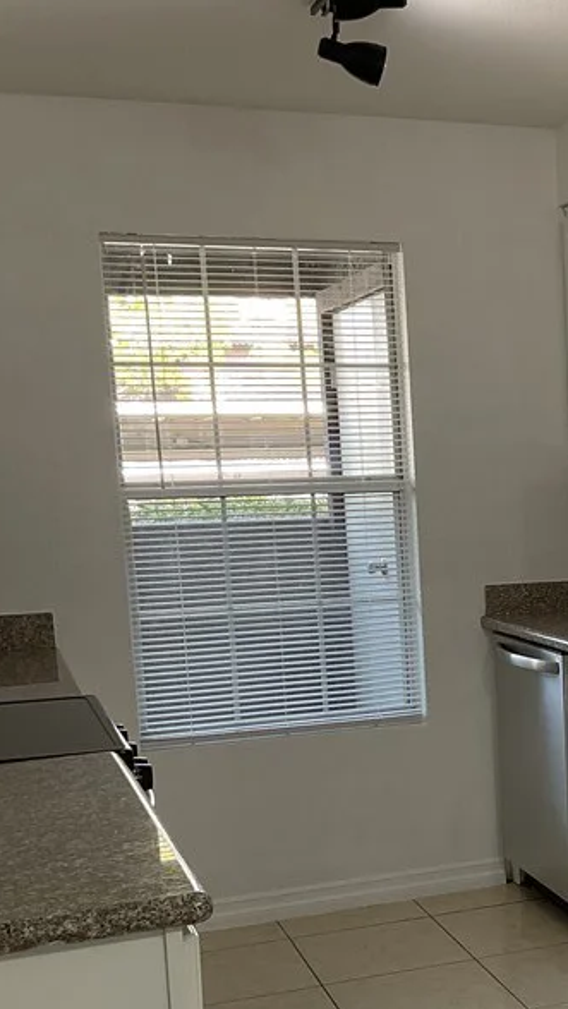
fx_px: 1472
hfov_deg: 21.0
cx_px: 595
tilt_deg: -8.0
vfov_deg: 37.4
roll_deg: +1.7
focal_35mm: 55
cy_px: 685
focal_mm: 3
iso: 50
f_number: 1.8
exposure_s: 1/60
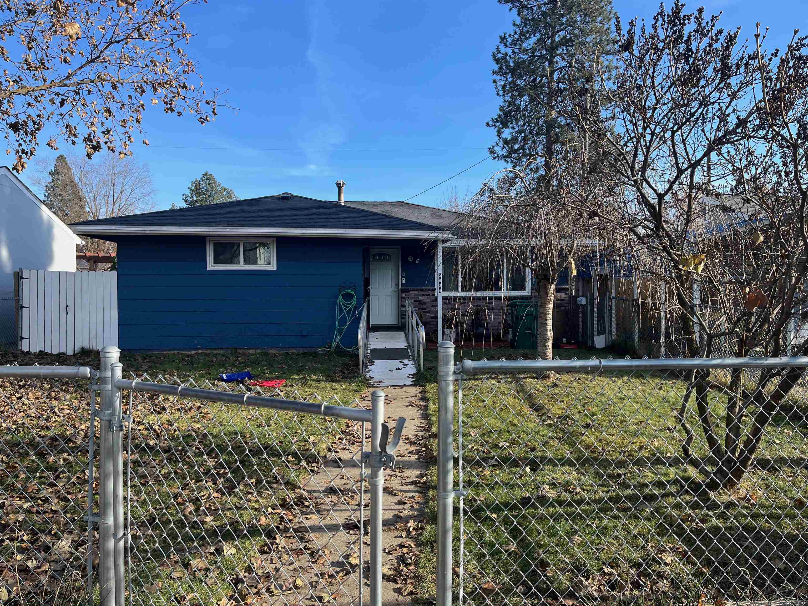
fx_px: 607
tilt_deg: -2.5
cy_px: 303
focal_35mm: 26
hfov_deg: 67.3
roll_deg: +0.1
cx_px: 404
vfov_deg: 53.1
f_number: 1.6
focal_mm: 5.1
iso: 50
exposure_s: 1/1558
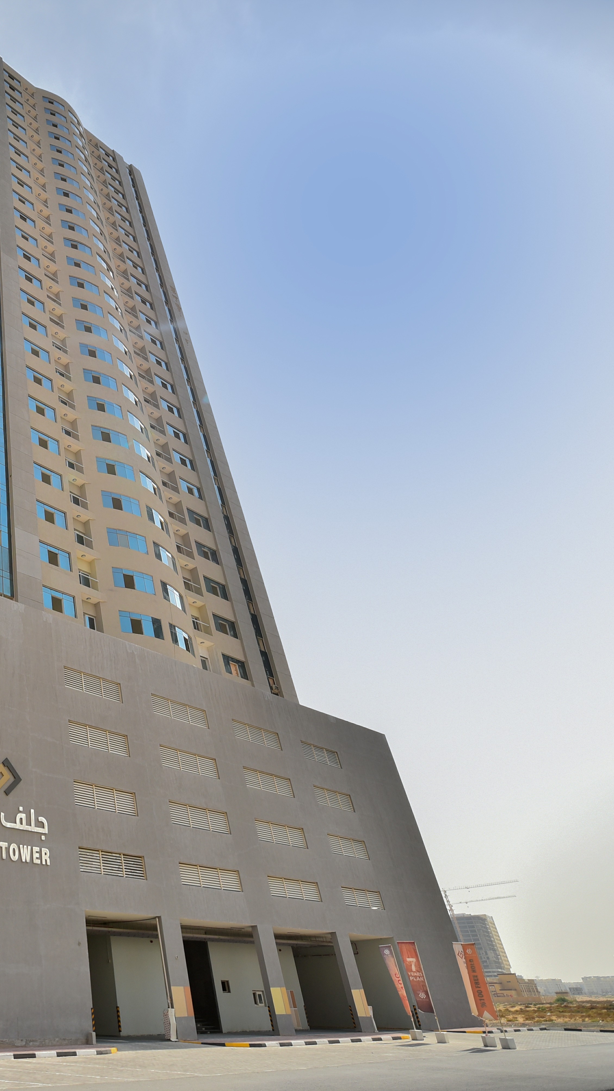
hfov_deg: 42.0
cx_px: -44
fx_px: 637
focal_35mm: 22
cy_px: 546
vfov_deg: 81.2
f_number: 3.2
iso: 200
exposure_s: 1/2000
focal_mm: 14
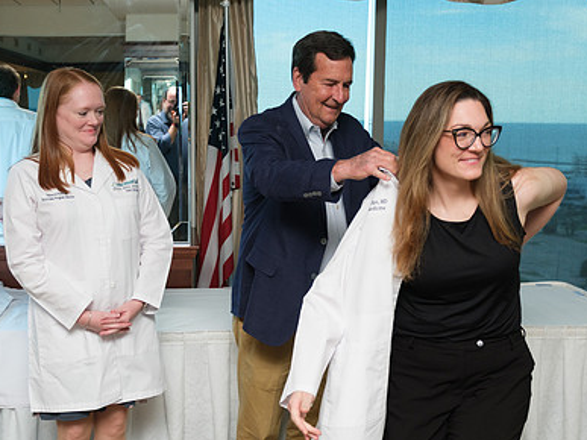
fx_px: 831
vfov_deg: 29.6
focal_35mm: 49
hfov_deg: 38.9
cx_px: 272
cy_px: 269
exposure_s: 1/125
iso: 640
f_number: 2.8
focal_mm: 22.7
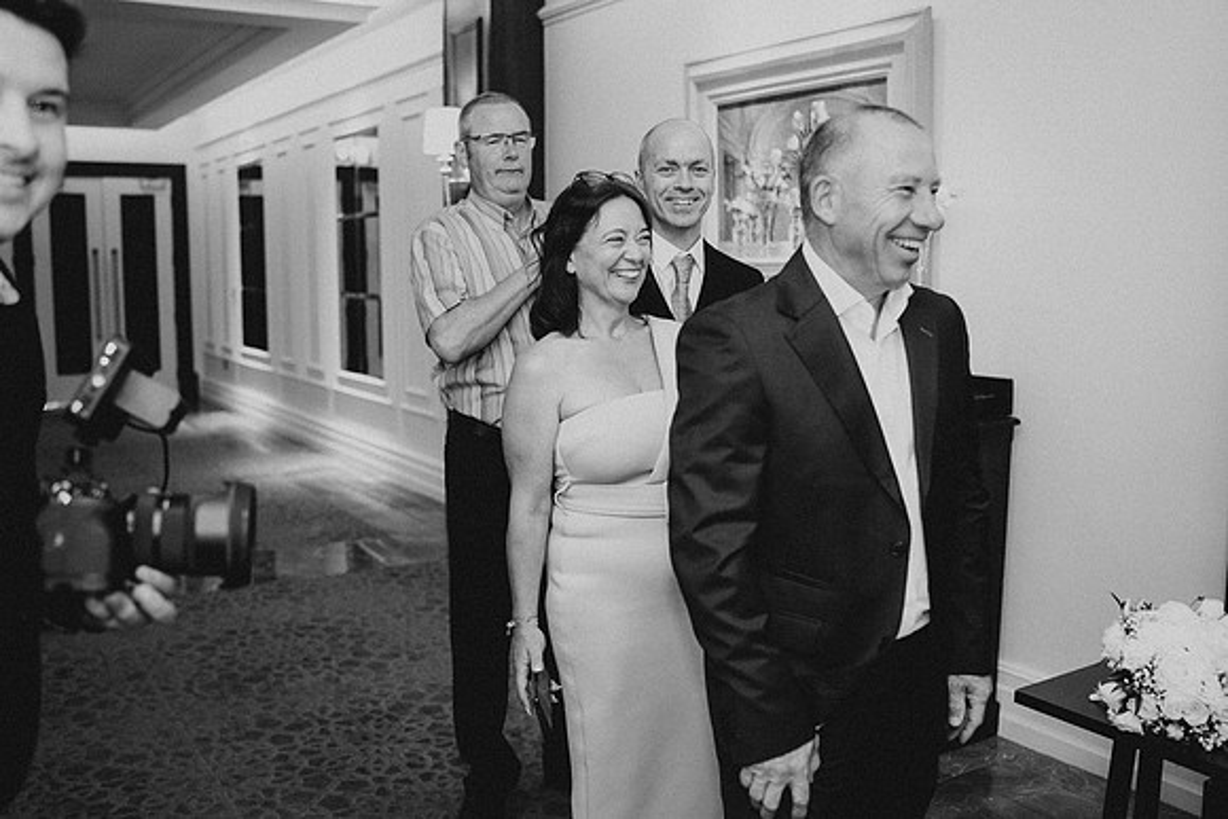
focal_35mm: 35
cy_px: 410
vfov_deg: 37.9
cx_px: 614
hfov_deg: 54.4
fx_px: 1194
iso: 640
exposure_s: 1/200
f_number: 2.2
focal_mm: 35
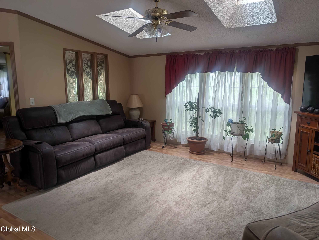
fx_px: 221
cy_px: 120
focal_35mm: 24
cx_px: 160
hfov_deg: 71.5
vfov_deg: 56.9
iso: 59
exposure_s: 1/23.8
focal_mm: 6.9
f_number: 1.68
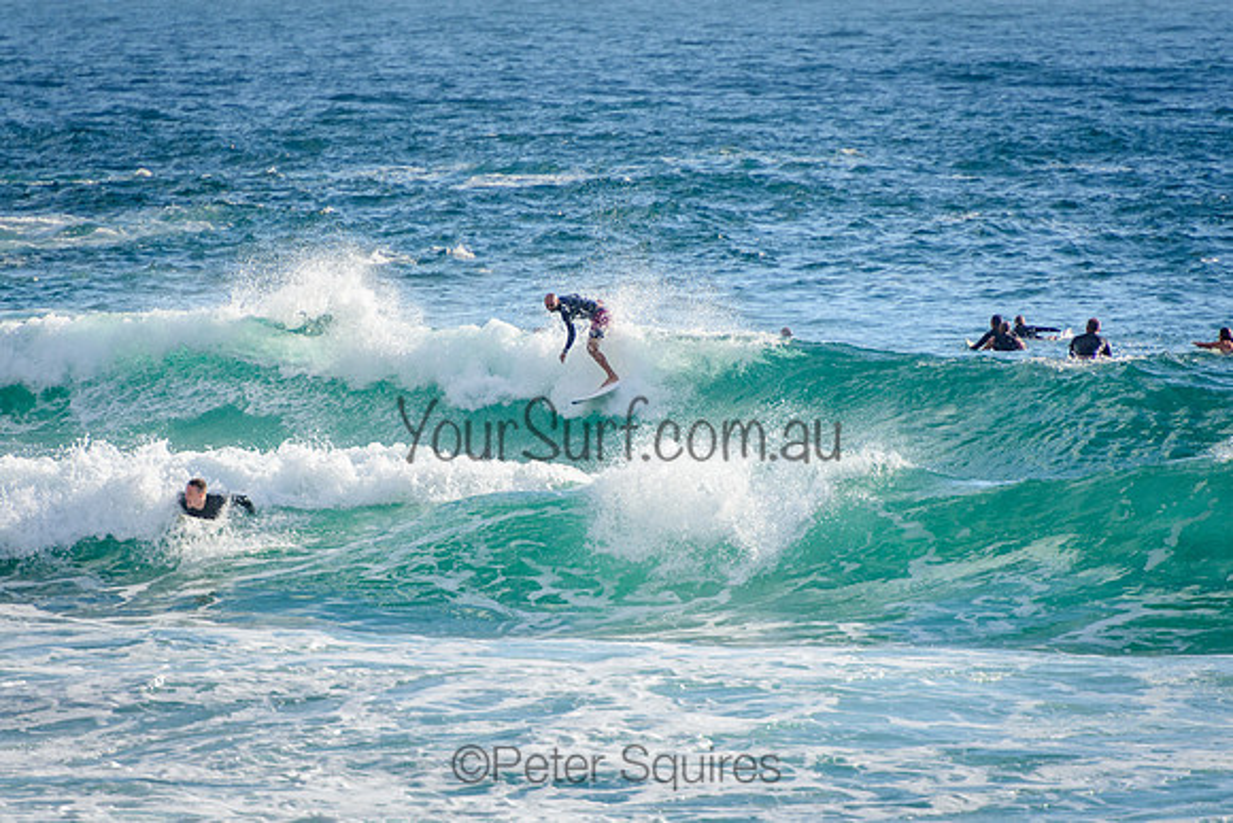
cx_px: 616
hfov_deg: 3.4
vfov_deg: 2.3
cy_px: 412
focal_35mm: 611
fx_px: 20914
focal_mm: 400
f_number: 5.6
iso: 320
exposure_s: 1/2000
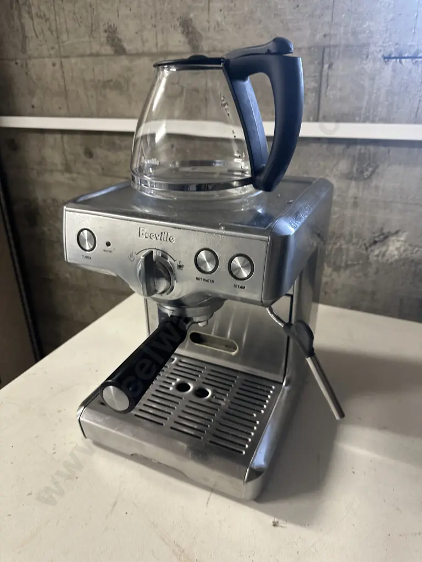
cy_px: 281
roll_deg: -0.4
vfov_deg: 71.6
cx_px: 211
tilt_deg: -26.9
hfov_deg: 56.8
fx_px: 390
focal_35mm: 24
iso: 250
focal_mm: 6.86
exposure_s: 1/50
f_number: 1.78
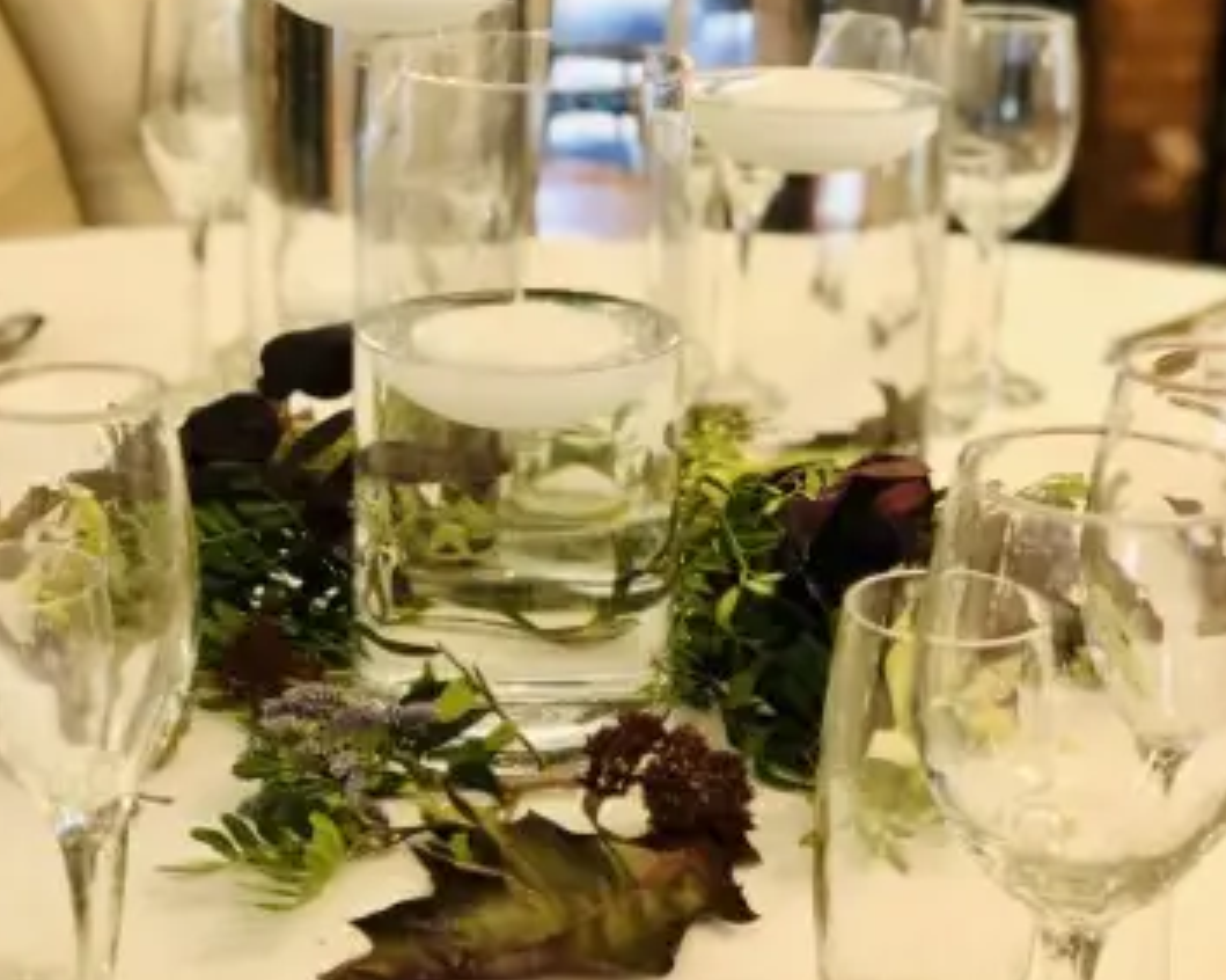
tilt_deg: -15.0
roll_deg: -0.6
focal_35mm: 69
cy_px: 361
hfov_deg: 27.5
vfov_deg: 22.1
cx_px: 611
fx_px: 2502
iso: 160
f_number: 2.4
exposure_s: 1/14
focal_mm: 6
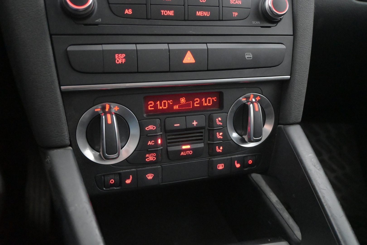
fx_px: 336
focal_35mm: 33
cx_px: 184
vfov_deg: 40.0
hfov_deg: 57.2
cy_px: 122
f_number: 4
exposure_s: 1/40
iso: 10000
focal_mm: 22
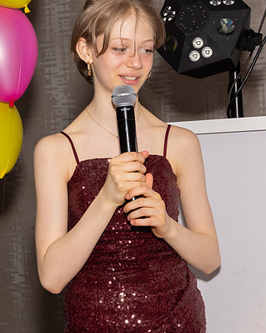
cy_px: 147
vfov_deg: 15.0
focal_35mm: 128
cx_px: 158
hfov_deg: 12.0
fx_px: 1260
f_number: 8
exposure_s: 1/250
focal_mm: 52
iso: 800
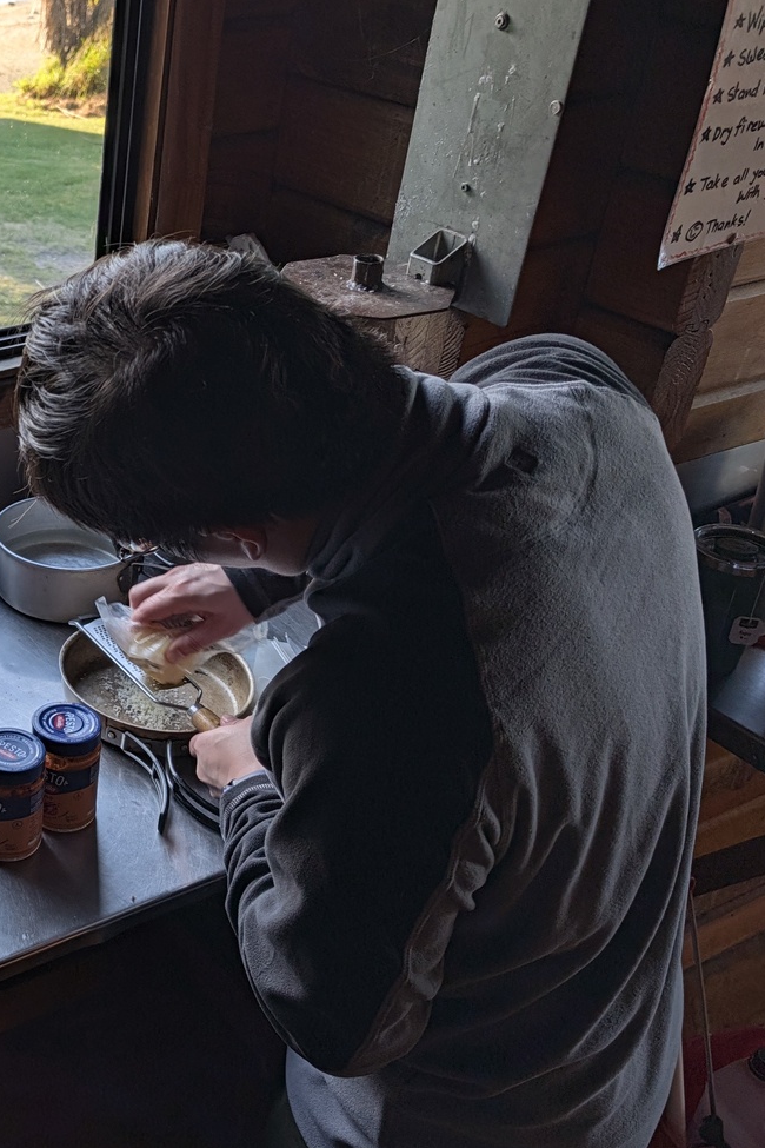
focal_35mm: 41
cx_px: -108
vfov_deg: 47.4
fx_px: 1307
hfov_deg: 29.0
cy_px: 550
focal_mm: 6.9
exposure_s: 1/137
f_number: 1.68
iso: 28
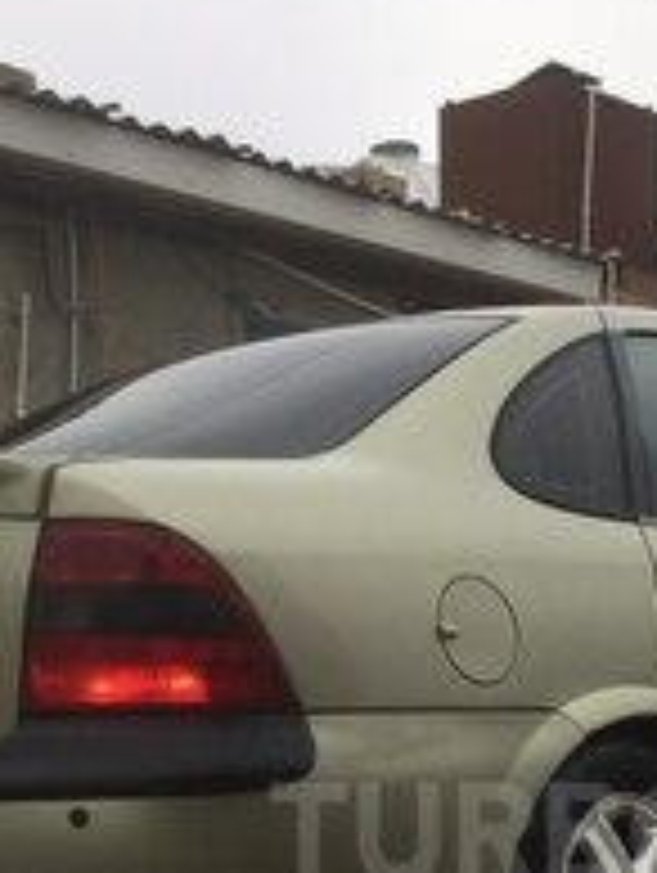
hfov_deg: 19.5
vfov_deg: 25.3
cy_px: 832
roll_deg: +2.4
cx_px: 616
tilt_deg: -8.1
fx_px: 1869
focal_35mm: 74
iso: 32
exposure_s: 1/1580
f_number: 2.2
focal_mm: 4.15
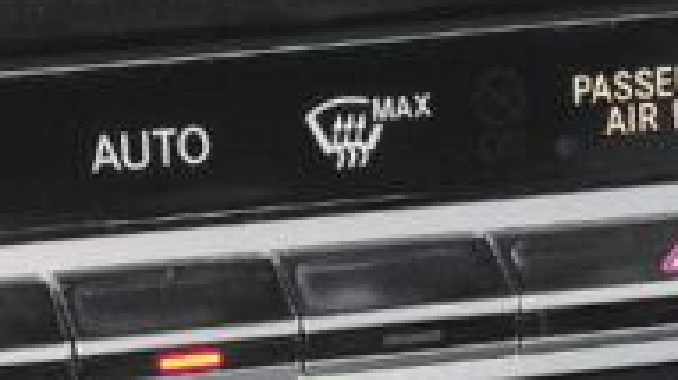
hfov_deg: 9.6
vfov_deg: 5.2
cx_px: 525
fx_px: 4041
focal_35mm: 225
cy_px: 851
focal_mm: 26.4
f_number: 6.4
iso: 2000
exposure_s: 1/50
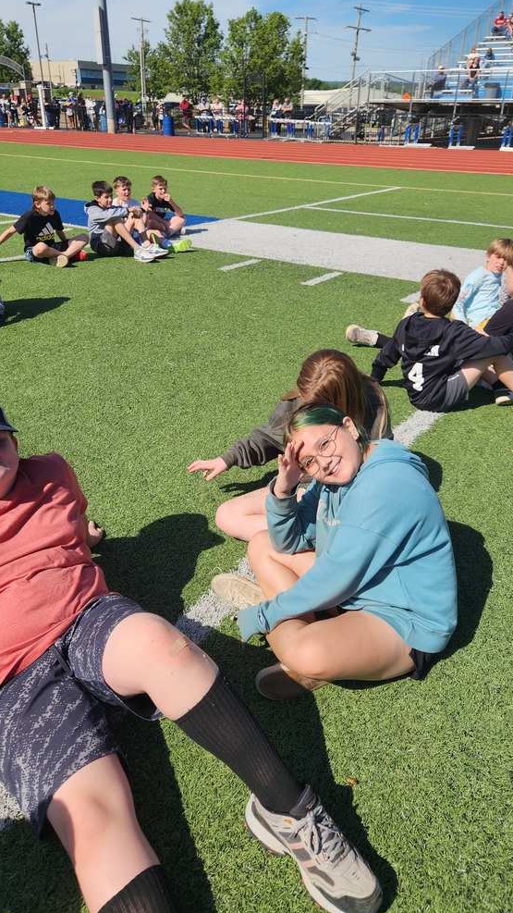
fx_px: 629
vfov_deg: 71.9
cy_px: 448
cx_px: 253
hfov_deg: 44.4
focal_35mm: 26
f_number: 1.8
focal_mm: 5.4
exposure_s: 1/2283
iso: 20
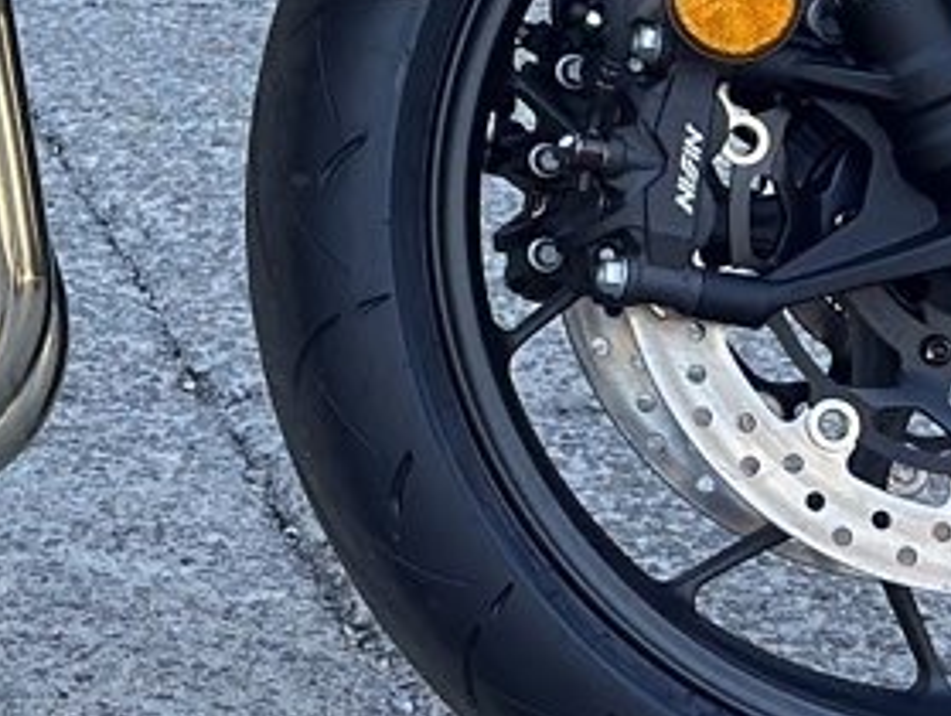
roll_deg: +0.1
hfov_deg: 7.5
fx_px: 6932
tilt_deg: -3.8
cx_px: -914
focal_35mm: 252
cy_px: -532
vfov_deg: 5.8
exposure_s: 1/435
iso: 100
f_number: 1.78
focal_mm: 6.76
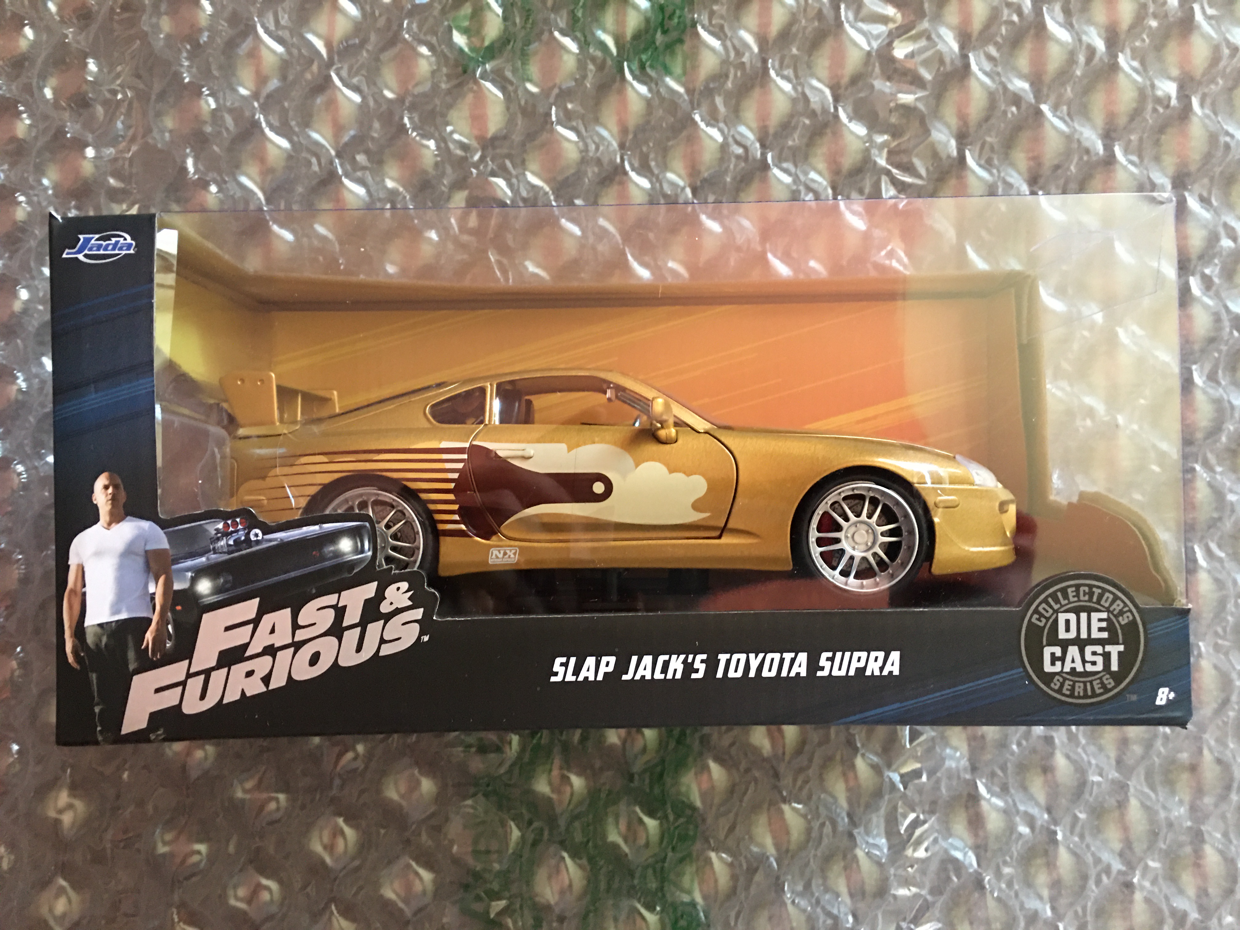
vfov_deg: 48.2
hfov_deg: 61.7
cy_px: 465
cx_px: 620
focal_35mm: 29
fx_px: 1039
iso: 160
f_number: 2.2
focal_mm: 4.15
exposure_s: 1/8
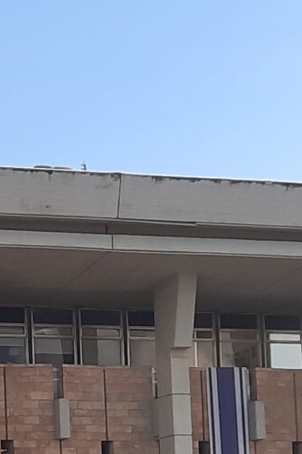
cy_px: 463
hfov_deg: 9.9
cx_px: -134
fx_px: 1687
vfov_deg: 15.0
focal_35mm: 134
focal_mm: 4.6
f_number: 2
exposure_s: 1/605
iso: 32
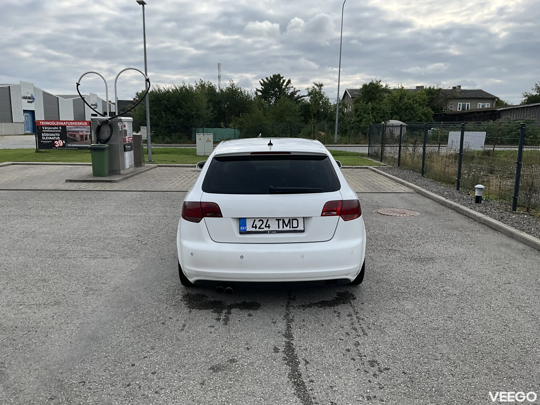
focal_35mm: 29
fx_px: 452
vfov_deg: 48.2
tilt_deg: -10.4
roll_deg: -0.2
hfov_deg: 61.7
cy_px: 202
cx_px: 270
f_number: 1.8
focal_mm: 3
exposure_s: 1/855
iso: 25
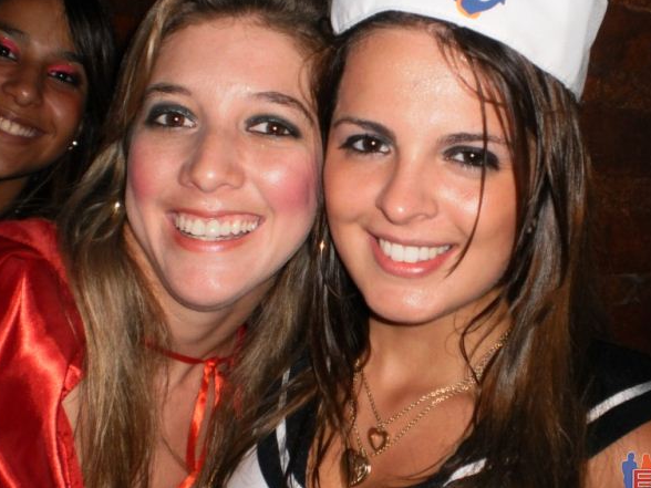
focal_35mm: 49
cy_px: 203
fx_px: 922
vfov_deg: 29.6
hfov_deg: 38.9
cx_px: 358
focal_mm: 6.3
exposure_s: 1/30
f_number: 3.1
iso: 125
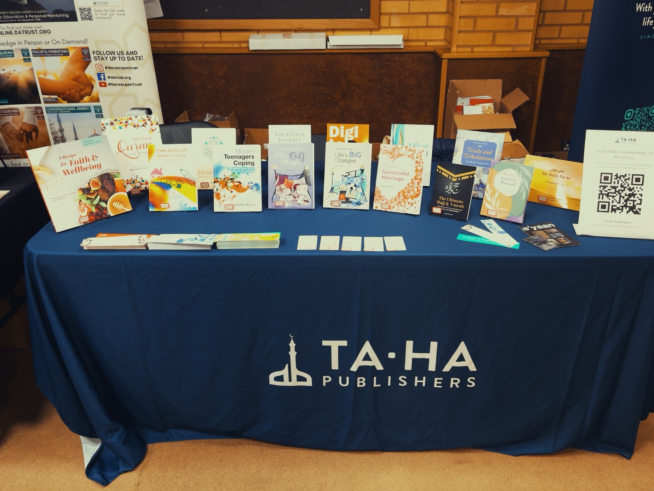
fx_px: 548
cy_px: 218
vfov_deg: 48.1
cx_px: 346
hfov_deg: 61.6
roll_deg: +0.2
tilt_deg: -26.4
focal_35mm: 29
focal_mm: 5.1
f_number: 1.6
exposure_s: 1/17
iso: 50
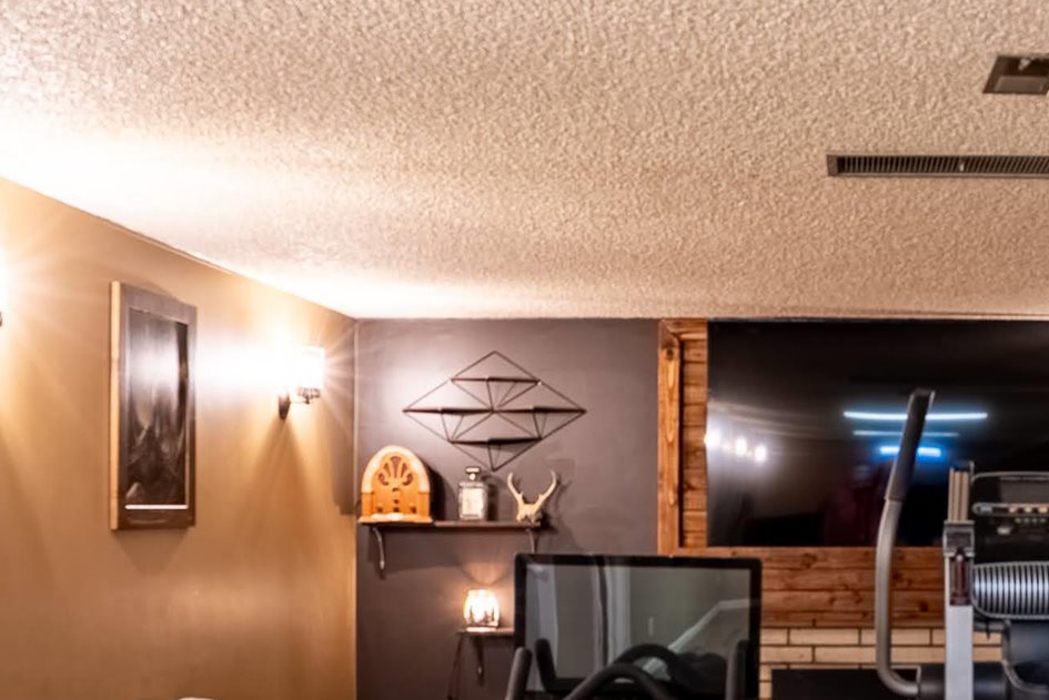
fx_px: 1516
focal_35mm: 52
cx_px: 915
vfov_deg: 25.6
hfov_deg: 36.2
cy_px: 556
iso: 200
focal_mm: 16
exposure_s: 1/13
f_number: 8
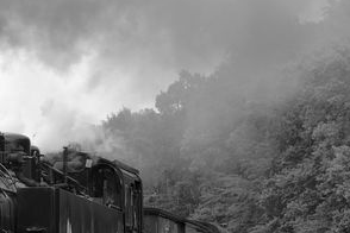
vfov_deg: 8.7
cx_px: 15
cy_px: 222
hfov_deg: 12.9
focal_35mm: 157
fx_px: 1526
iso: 200
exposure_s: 1/400
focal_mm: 38
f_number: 8
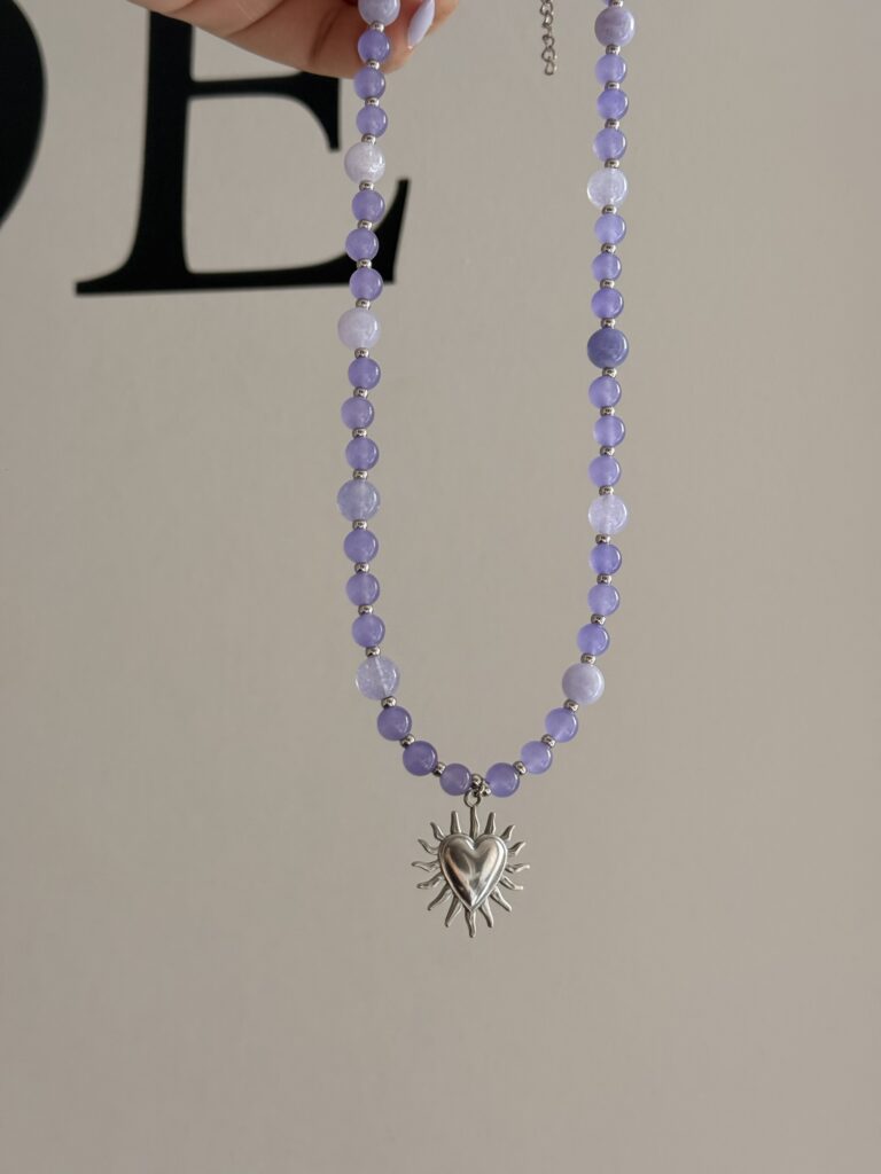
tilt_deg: +11.6
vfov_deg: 39.7
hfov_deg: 30.3
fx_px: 1629
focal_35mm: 48
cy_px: 587
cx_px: 440
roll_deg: -0.7
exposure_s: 1/242
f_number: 1.78
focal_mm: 6.76
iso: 160
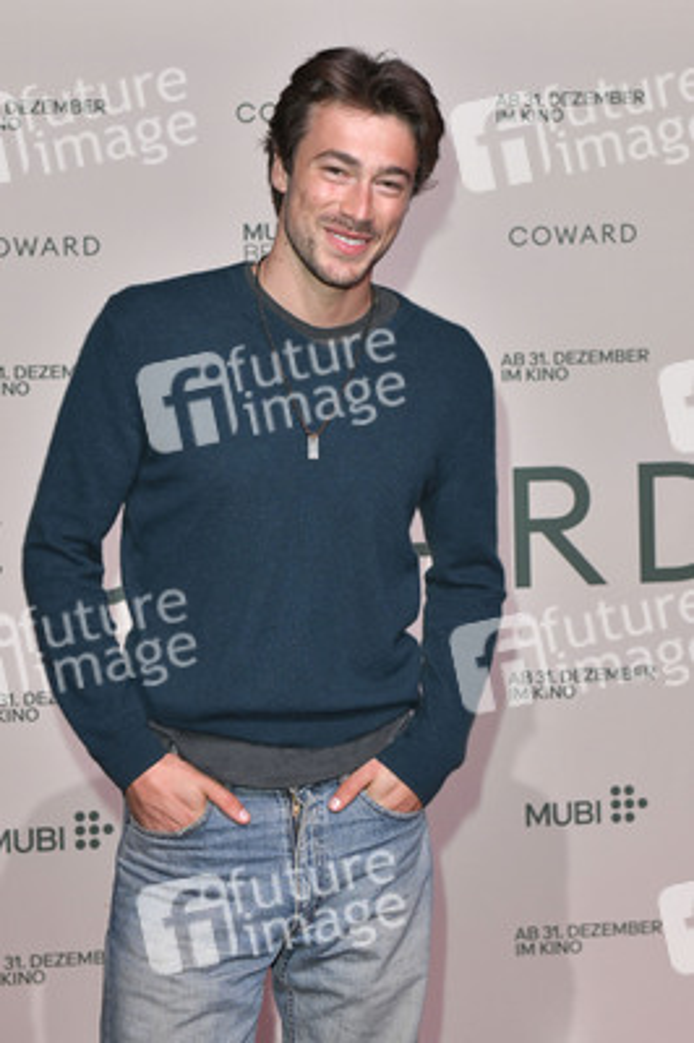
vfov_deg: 34.5
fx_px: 1680
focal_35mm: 58
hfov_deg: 23.3
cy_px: 522
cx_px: 347
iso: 2500
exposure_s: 1/250
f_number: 6.3
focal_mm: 58
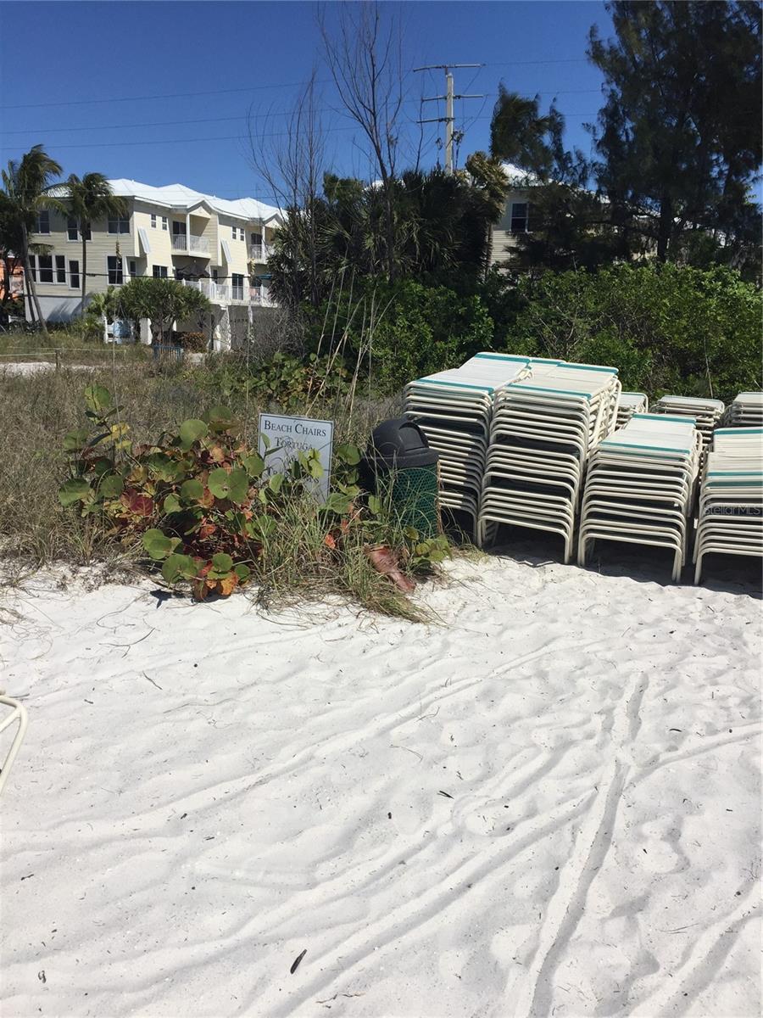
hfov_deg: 48.2
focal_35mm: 29
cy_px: 509
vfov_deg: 61.7
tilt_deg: -11.8
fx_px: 852
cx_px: 382
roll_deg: -1.9
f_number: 2.2
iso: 32
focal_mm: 4.15
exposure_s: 1/4950
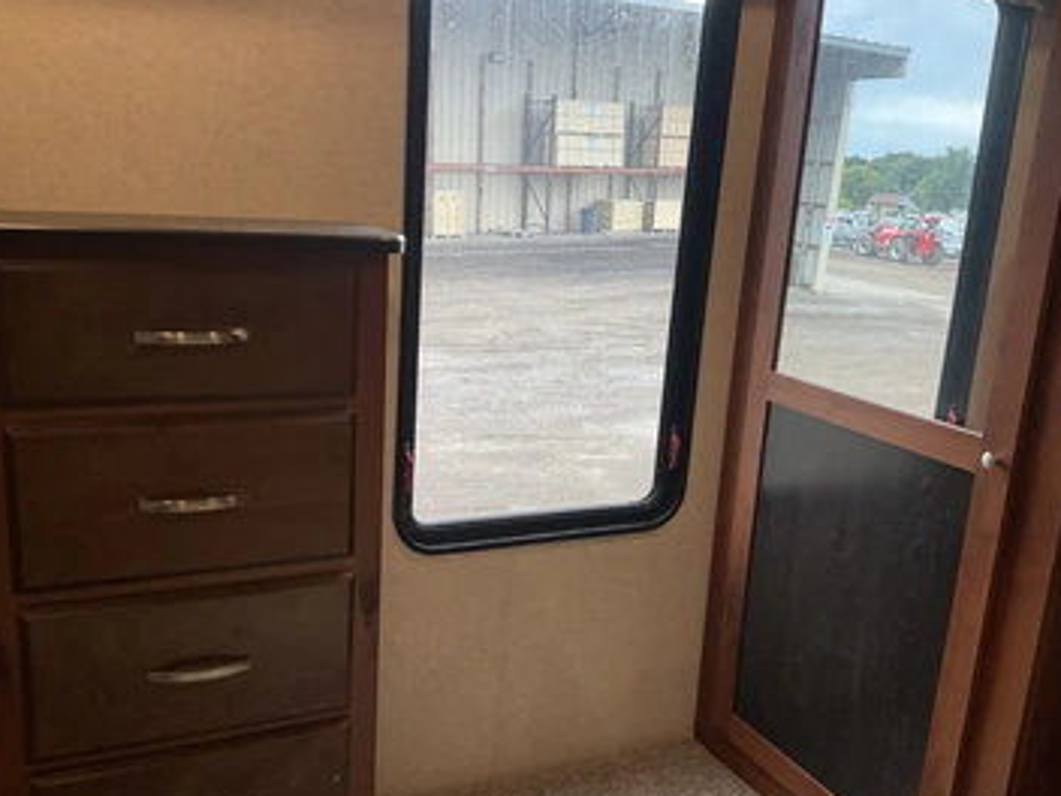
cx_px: 512
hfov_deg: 55.3
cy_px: 422
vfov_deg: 42.9
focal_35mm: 33
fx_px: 1011
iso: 160
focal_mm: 3
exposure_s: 1/60
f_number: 1.8
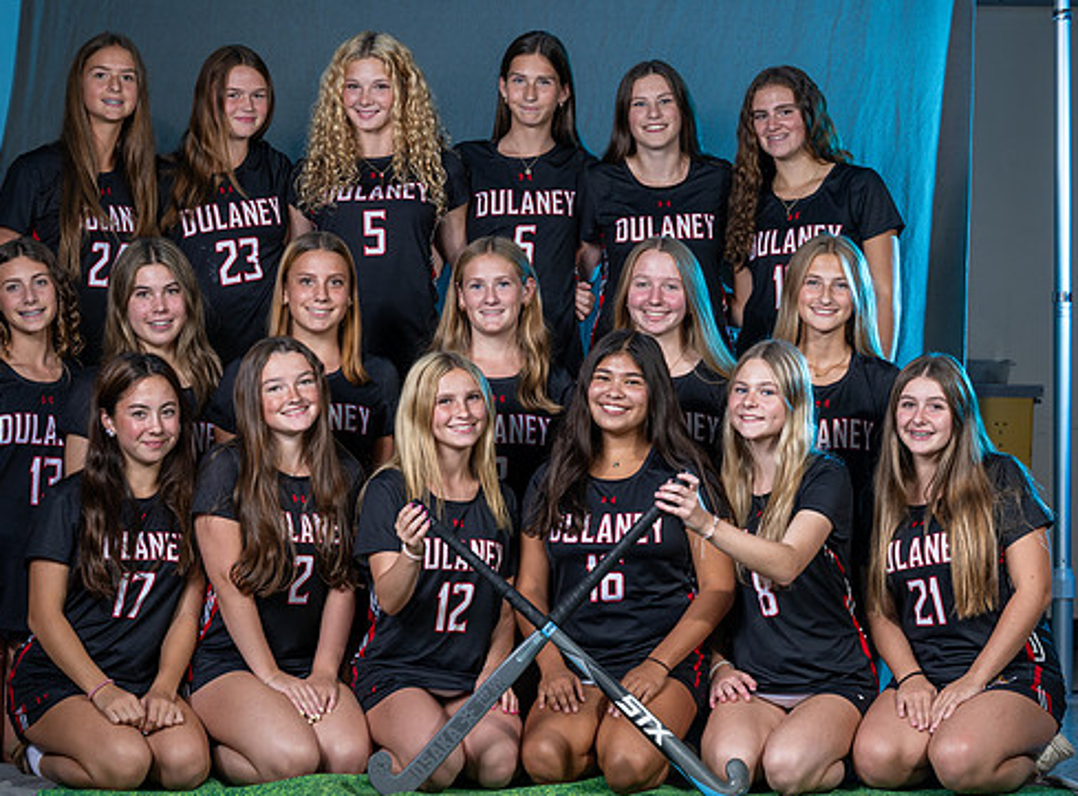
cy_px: 442
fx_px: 3809
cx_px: 535
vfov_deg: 11.9
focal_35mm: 123
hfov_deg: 16.1
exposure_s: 1/160
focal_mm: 84
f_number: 5.6
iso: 80
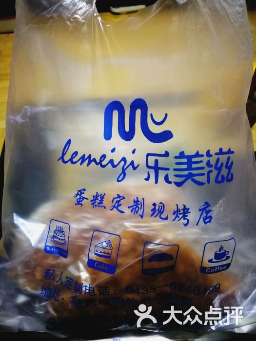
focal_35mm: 27
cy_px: 170
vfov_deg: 65.3
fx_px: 266
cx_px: 128
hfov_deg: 51.4
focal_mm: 3.95
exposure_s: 1/20
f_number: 2.2
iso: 500
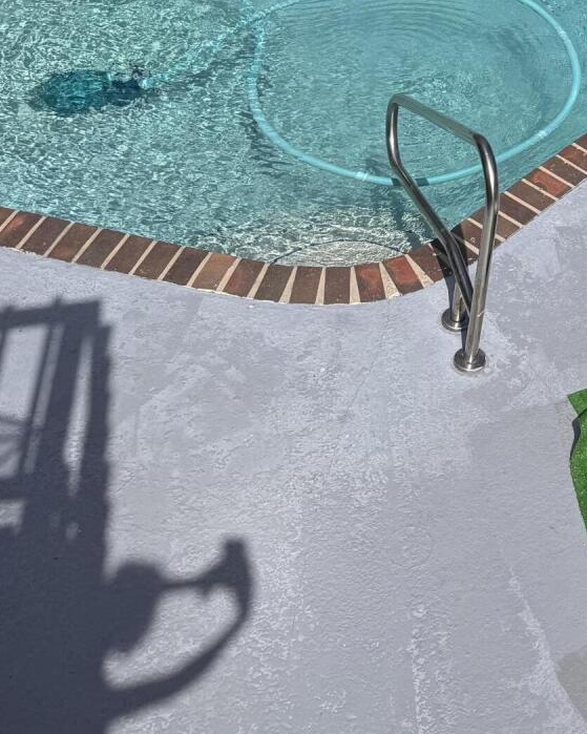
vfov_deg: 24.8
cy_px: -208
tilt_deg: -21.0
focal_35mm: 67
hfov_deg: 20.7
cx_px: 772
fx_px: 1455
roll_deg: -9.9
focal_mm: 6.76
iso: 80
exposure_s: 1/7092
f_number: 1.78
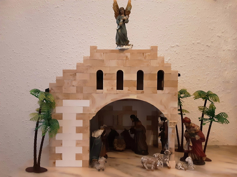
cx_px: 118
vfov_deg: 49.7
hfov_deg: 63.4
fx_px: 192
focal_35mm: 28
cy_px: 88
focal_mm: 2.9
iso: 500
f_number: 1.9
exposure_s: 1/20
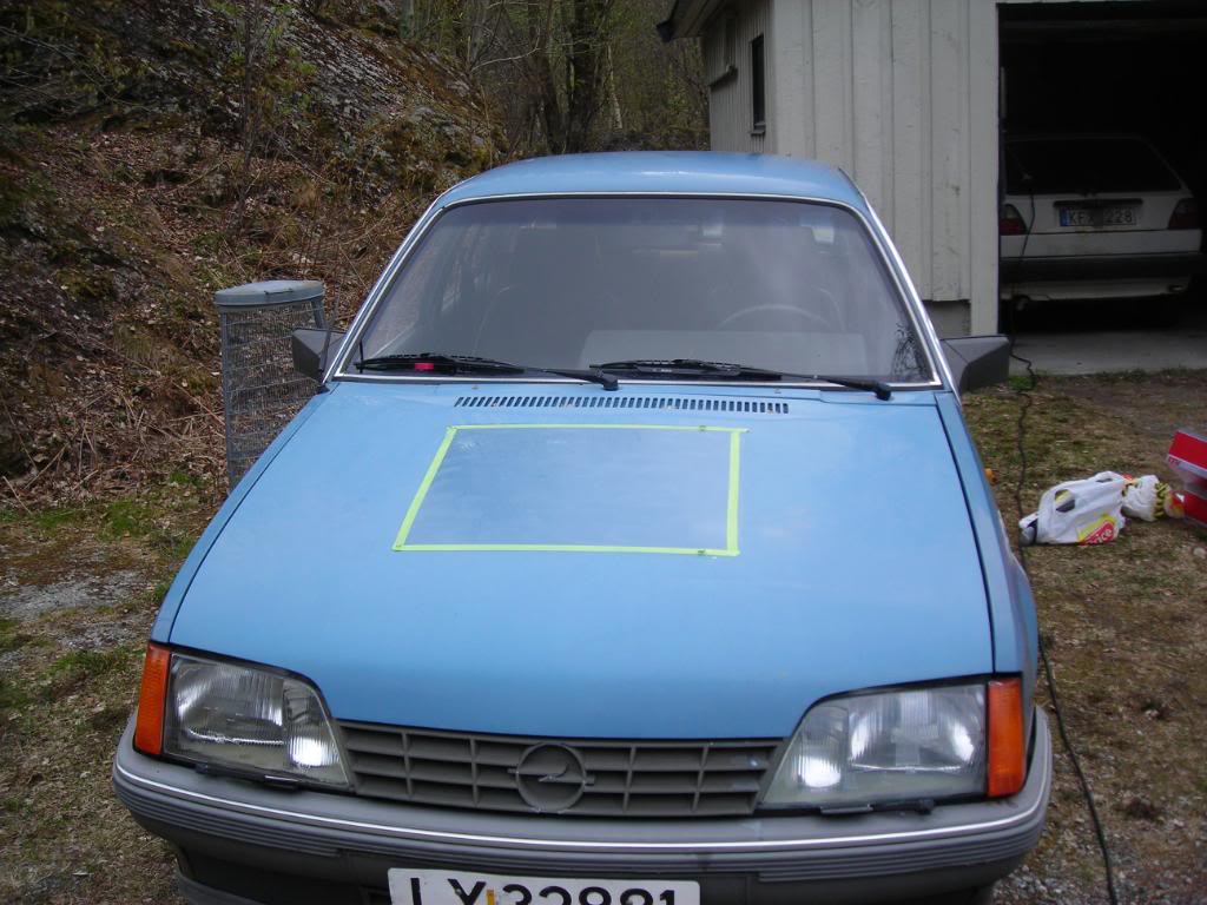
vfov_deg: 37.7
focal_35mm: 38
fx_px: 1325
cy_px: 452
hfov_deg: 49.0
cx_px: 604
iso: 50
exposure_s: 1/248
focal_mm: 6.3
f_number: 3.2
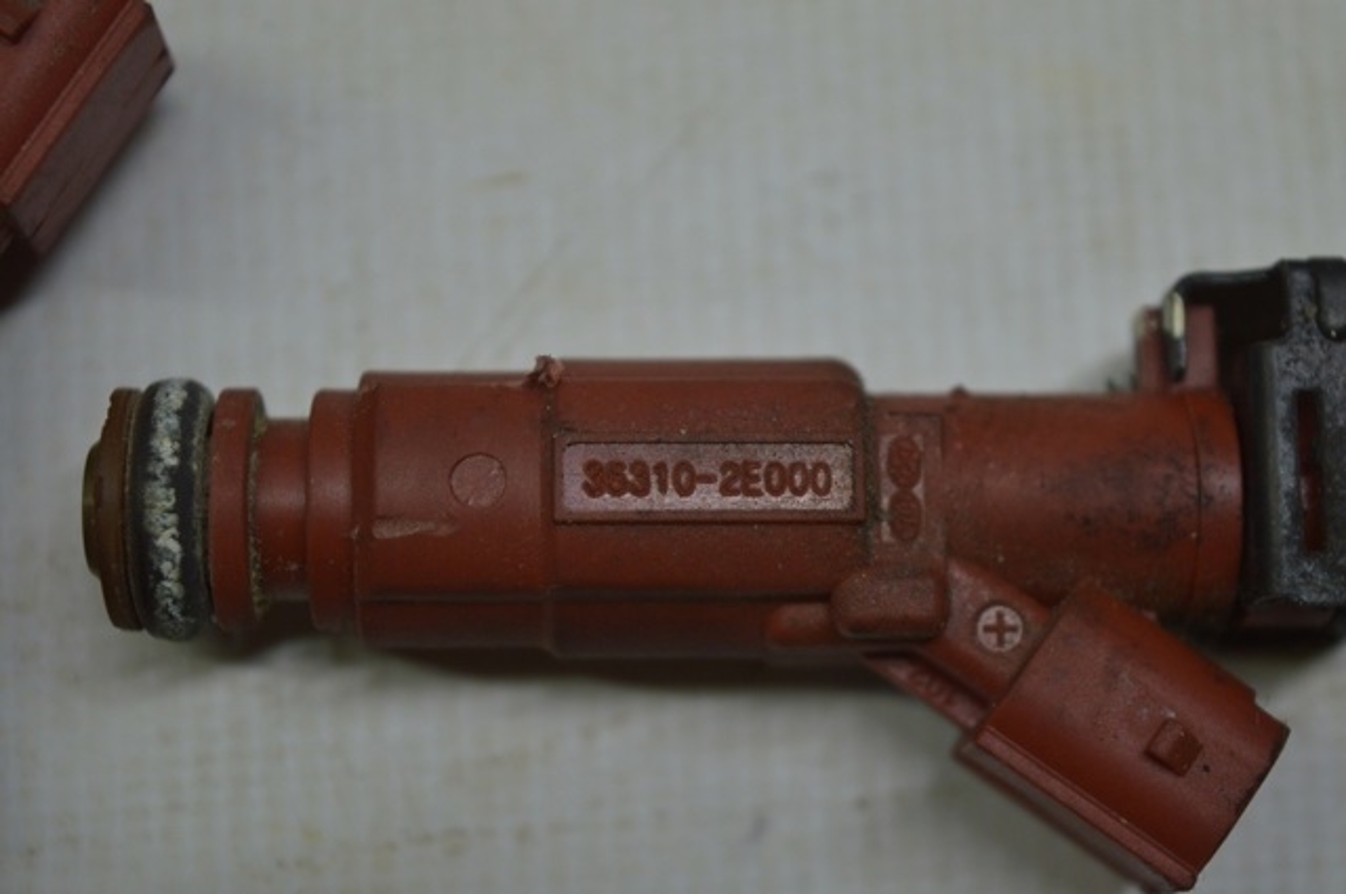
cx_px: 673
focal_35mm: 82
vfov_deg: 16.5
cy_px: 447
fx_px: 3081
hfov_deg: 24.6
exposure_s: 1/100
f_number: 5.6
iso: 400
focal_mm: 55
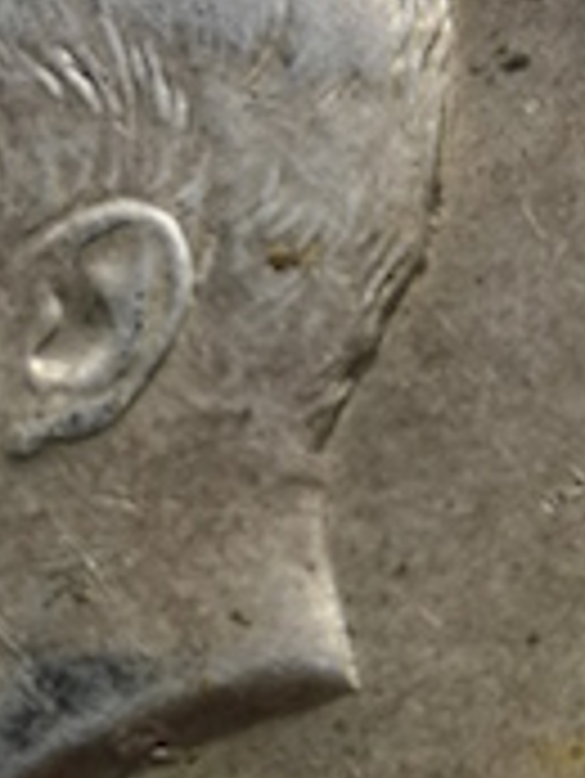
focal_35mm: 227
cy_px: 279
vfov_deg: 8.7
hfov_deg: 6.5
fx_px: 5109
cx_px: -58
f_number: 1.8
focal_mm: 5.58
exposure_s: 1/326
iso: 50
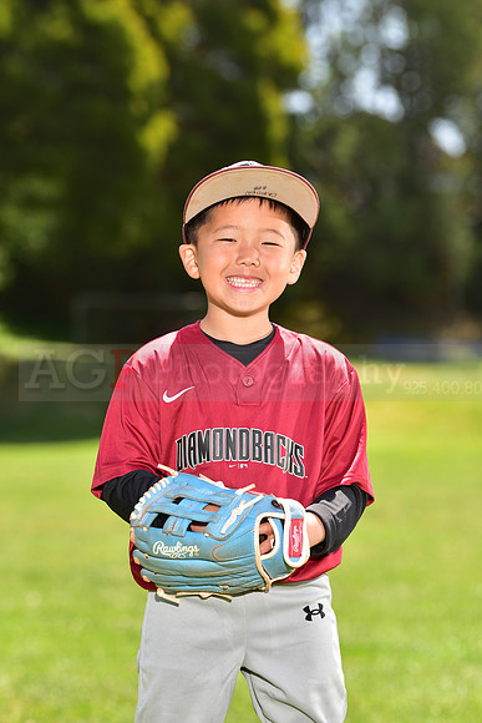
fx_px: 3010
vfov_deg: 13.7
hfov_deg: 9.2
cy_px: 362
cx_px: 241
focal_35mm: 150
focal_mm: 150
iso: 80
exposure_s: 1/200
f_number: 5
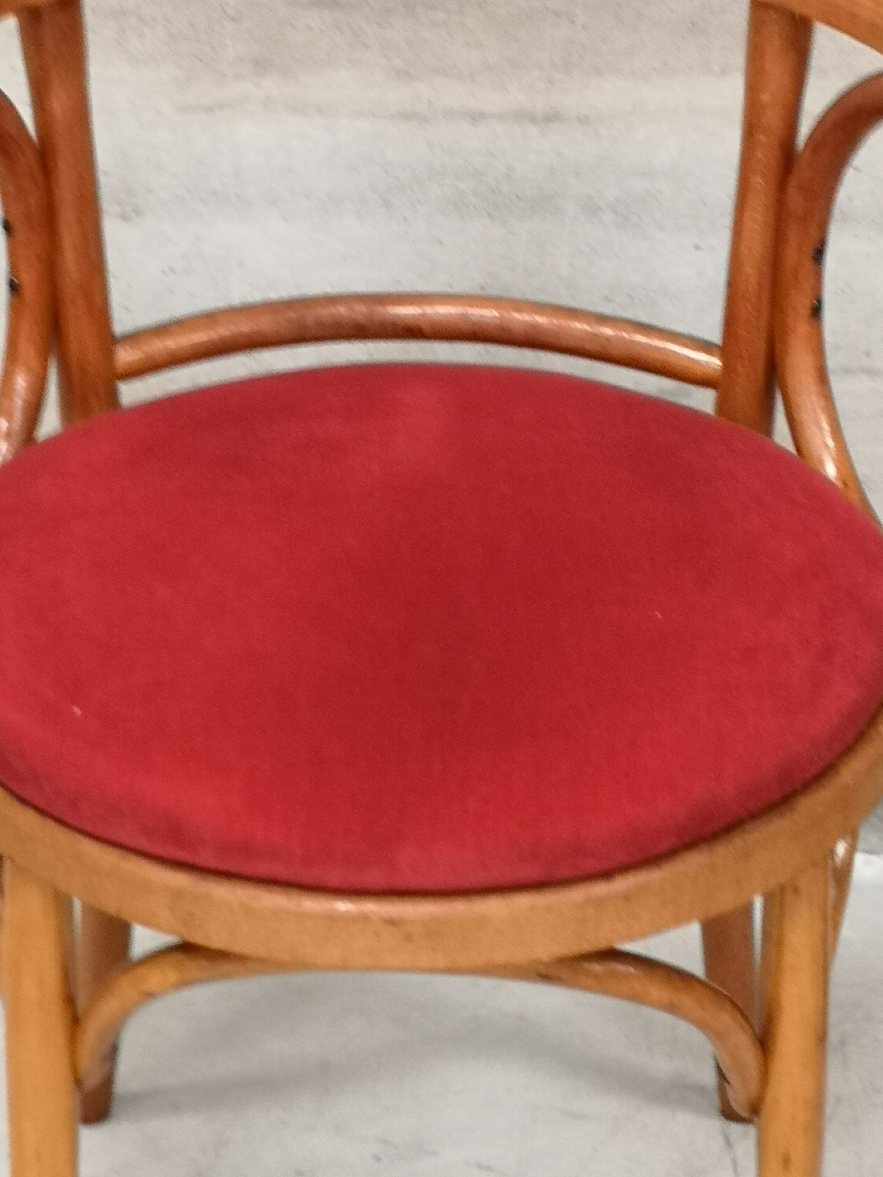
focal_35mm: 113
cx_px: 442
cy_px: 588
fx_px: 3843
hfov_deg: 13.1
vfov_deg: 17.4
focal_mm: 3.95
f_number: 1.8
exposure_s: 1/50
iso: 125
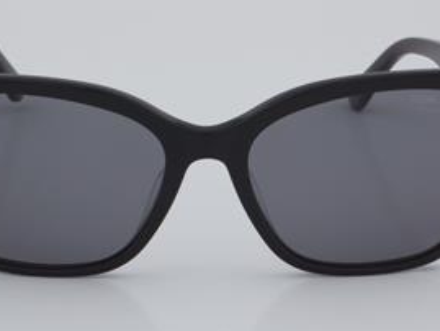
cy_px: 149
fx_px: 1497
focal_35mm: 118
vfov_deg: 12.6
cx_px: 204
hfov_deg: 16.7
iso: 100
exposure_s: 1/4
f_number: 32
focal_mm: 55
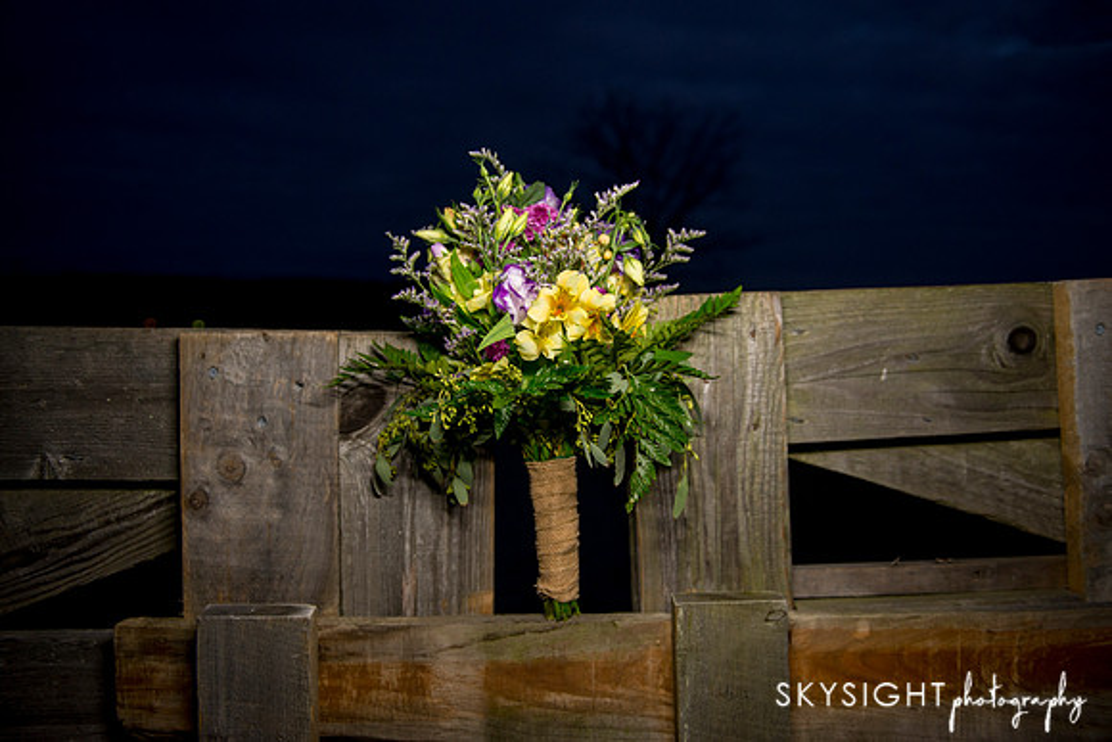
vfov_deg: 49.6
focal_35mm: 26
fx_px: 803
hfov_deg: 69.4
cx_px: 556
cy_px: 371
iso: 1000
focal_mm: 26
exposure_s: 1/125
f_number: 2.8
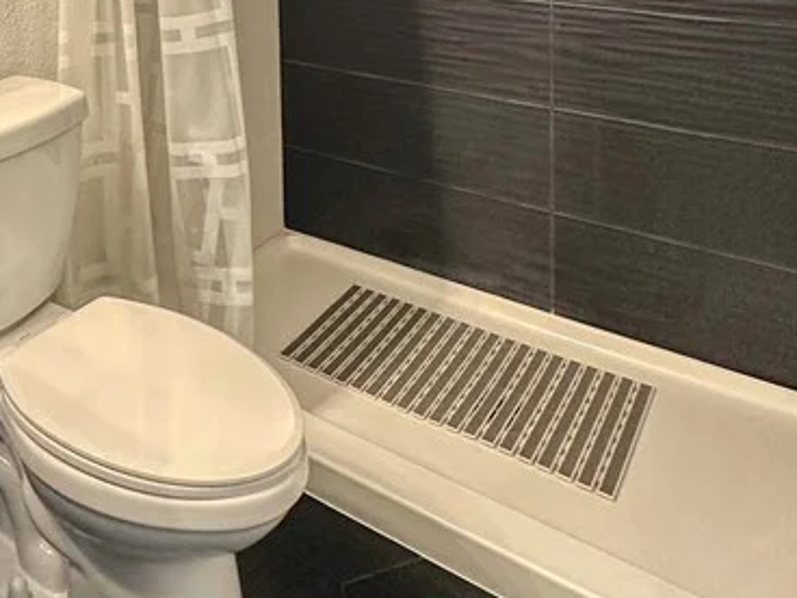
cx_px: 106
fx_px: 898
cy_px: -128
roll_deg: +1.8
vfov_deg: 30.8
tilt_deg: -3.2
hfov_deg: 44.3
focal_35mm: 39
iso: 160
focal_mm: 2.2
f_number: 2.2
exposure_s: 1/60
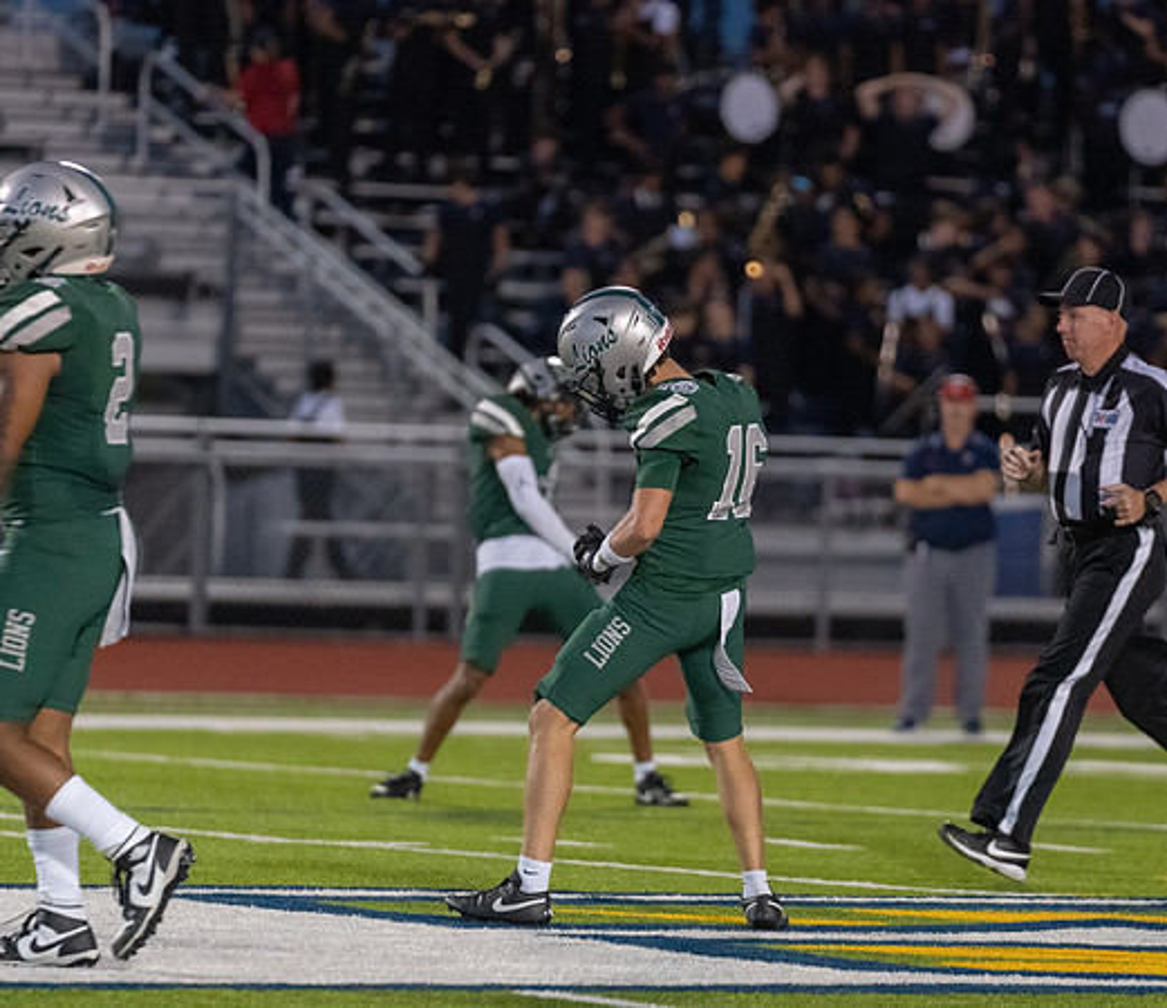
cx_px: 624
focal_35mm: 335
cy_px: 545
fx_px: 11943
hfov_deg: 5.6
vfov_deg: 4.8
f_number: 2.8
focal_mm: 200
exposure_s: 1/1250
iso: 5000
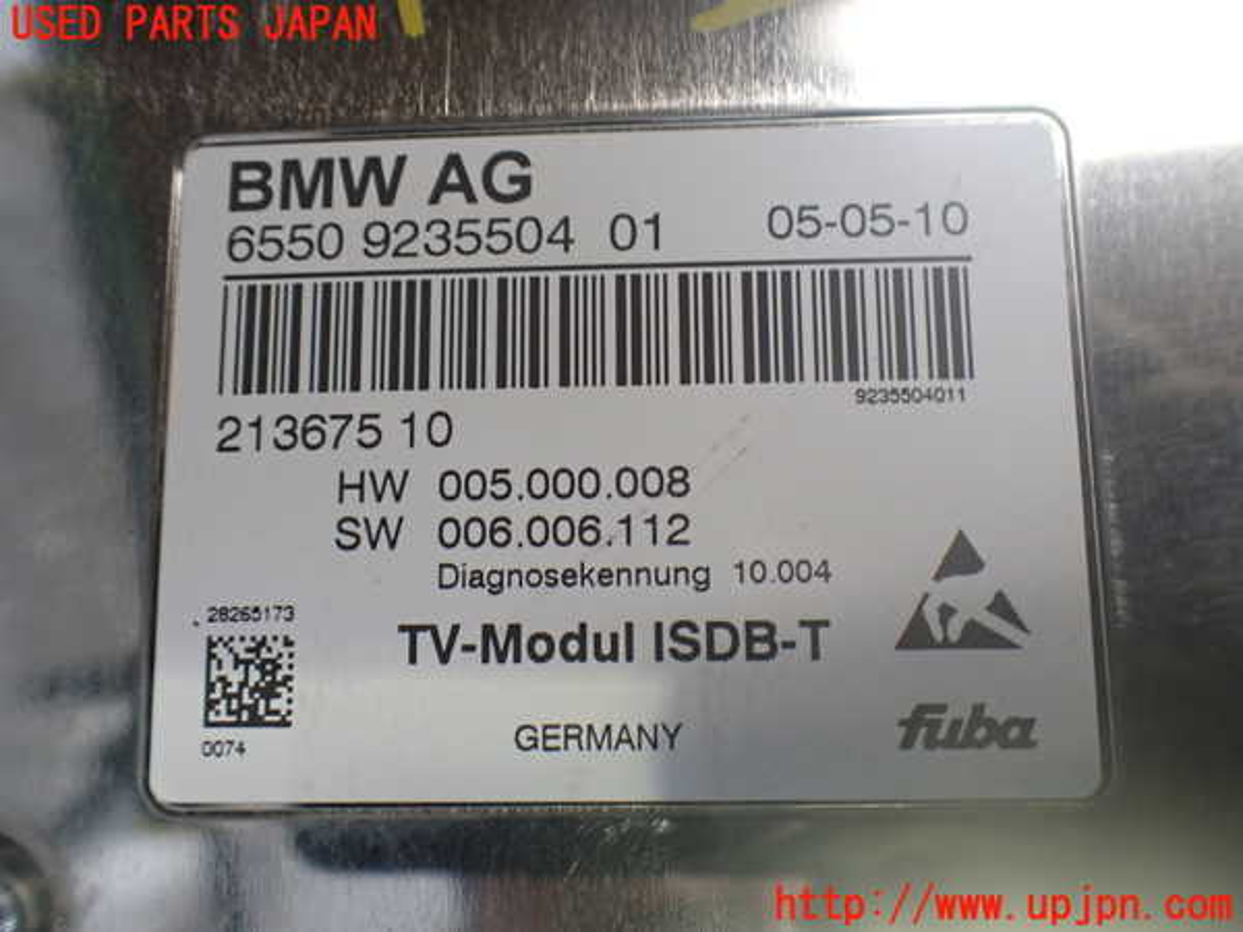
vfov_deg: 46.8
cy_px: 466
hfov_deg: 60.0
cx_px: 622
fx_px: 1077
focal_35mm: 30
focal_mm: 5.4
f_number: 2.3
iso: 400
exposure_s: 1/125
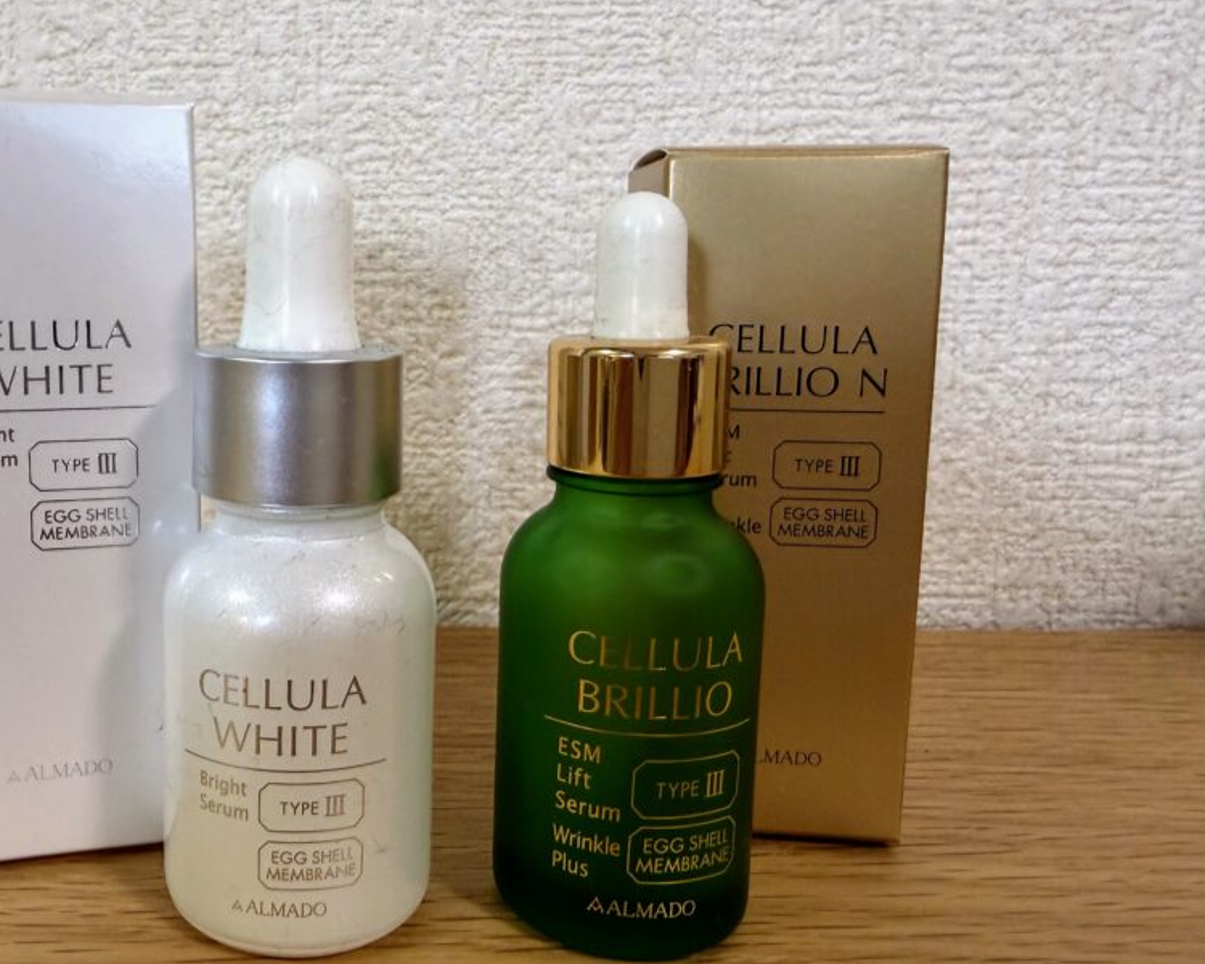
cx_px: 429
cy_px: 405
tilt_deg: -8.8
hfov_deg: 54.8
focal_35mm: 32
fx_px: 1141
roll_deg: +0.1
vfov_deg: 45.6
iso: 200
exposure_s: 1/121
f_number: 2.2
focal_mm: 2.22
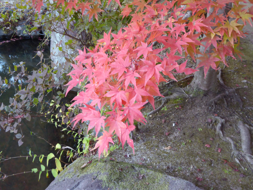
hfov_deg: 38.9
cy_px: 95
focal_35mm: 49
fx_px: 358
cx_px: 126
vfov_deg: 29.7
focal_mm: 8.4
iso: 400
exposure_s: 1/25
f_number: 4
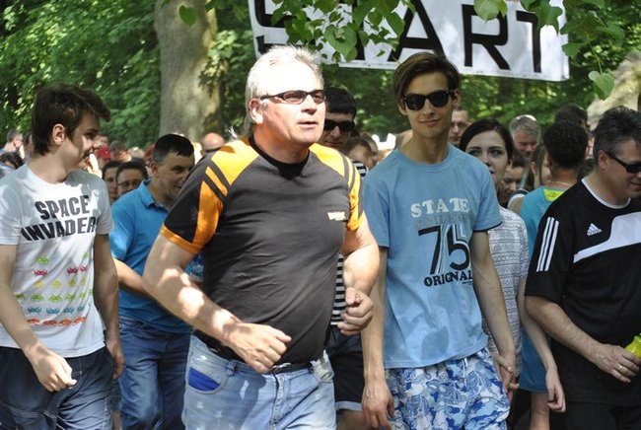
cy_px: 215
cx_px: 320
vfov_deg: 16.6
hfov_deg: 24.6
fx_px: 1472
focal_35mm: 82
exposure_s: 1/500
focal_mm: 55
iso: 800
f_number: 4
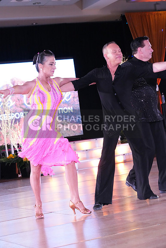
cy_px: 124
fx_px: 601
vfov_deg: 23.4
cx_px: 83
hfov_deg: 15.7
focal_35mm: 87
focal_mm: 87
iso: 10000
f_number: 8
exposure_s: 1/250
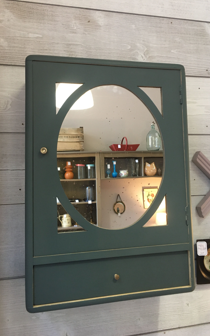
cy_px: 169
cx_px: 90
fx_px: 284
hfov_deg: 40.5
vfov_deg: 61.2
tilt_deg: +2.6
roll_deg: +1.4
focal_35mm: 31
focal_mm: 4.15
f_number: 2.2
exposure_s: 1/33
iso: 200
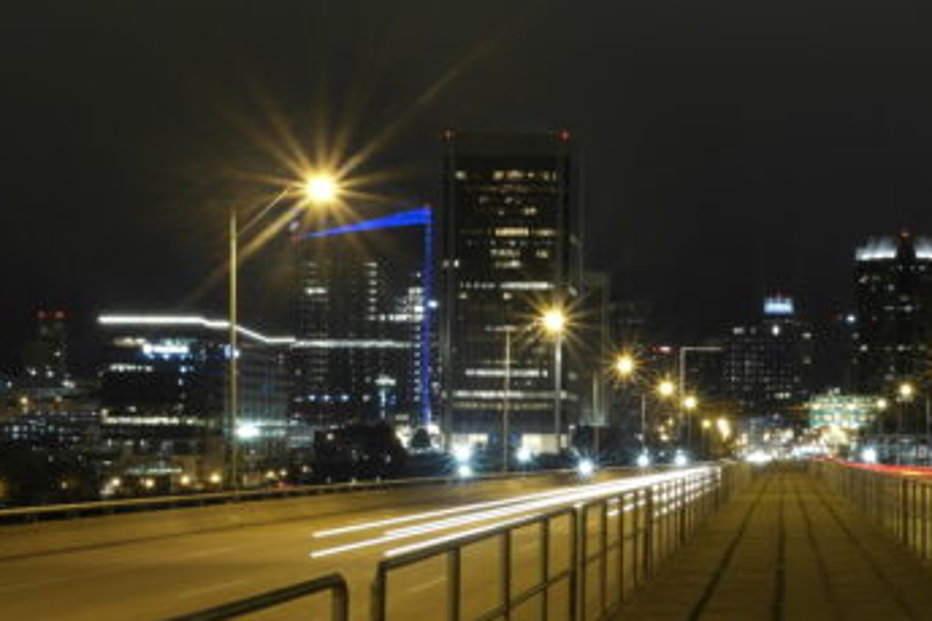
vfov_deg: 20.3
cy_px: 385
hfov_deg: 29.2
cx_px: 786
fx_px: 1734
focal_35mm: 67
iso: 100
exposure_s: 30
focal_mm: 20
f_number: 20
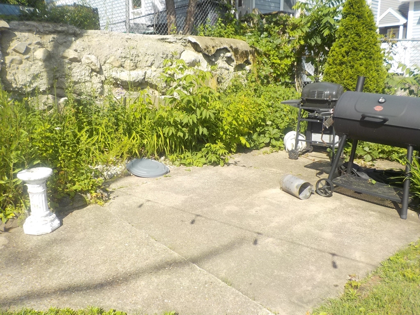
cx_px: 210
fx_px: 364
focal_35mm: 30
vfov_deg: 46.8
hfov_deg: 60.0
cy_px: 158
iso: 125
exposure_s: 1/640
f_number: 3.3
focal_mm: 4.1
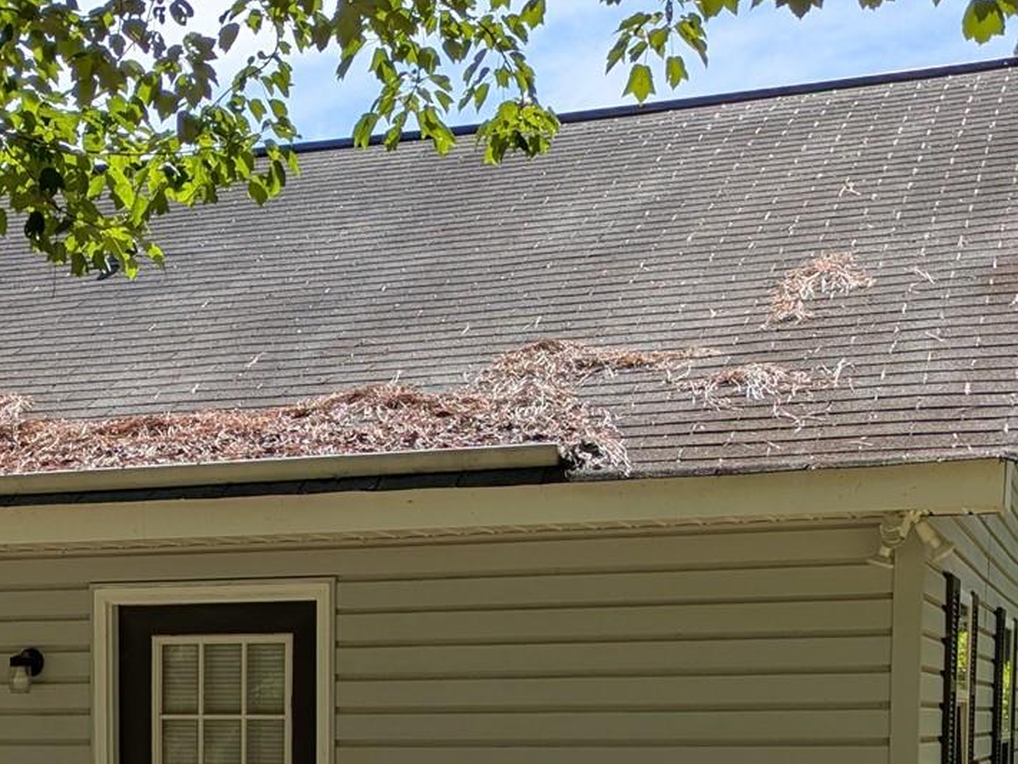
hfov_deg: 26.6
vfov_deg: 19.3
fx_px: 2118
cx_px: 238
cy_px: 902
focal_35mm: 72
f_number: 1.89
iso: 39
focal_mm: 5.43
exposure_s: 1/1776
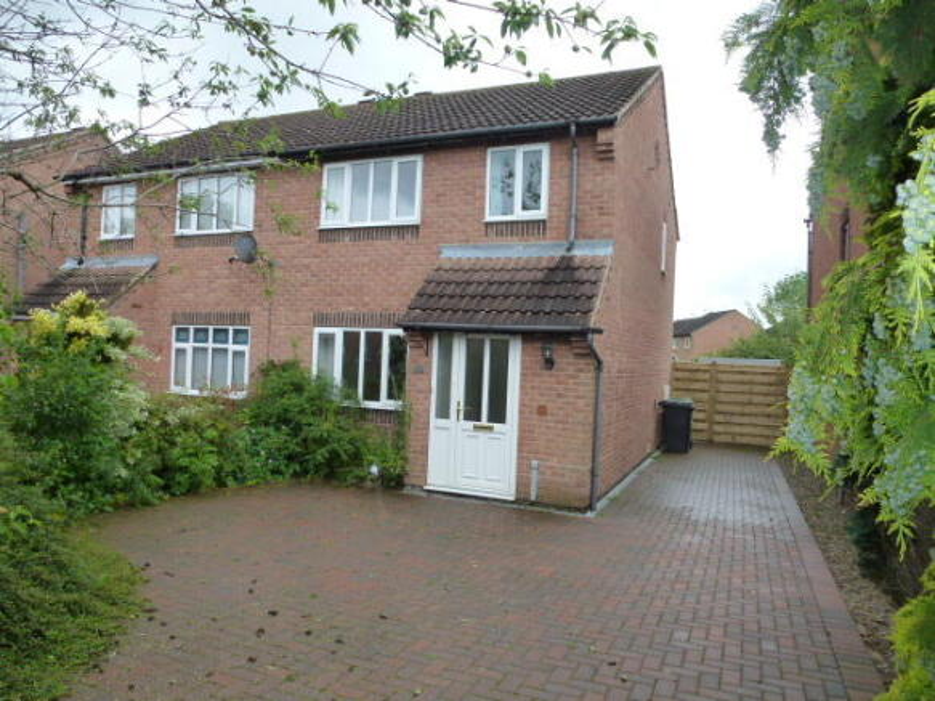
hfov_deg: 71.6
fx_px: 648
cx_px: 468
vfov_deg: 56.8
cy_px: 350
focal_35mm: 24
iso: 160
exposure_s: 1/400
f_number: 3.3
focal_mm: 4.3
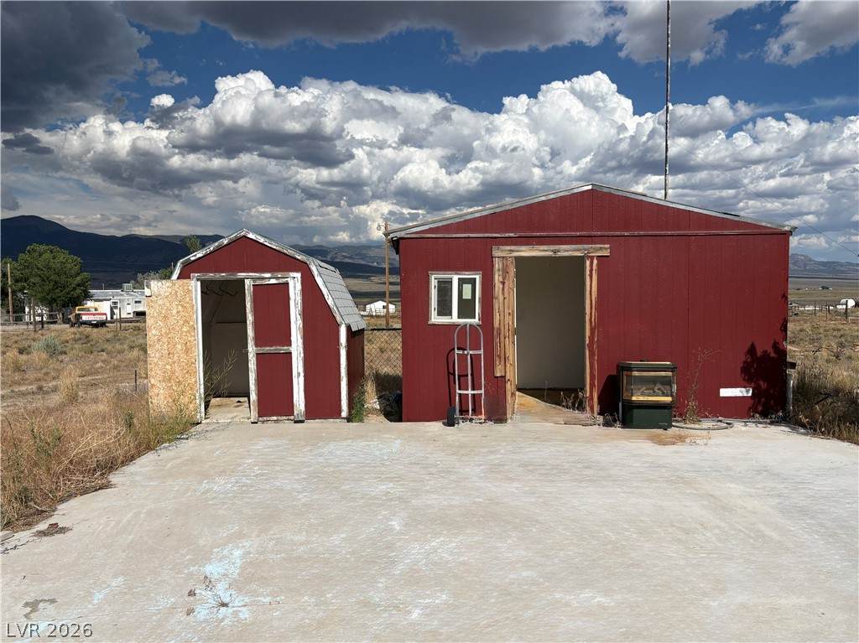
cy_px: 322
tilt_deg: -2.8
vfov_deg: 53.0
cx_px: 430
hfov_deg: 67.3
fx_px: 645
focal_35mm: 26
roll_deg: +1.4
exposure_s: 1/8850
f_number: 1.6
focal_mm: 5.96
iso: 50
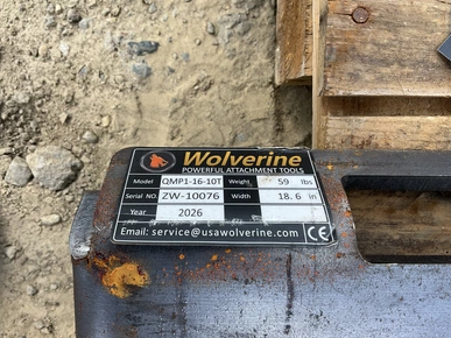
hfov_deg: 60.0
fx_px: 391
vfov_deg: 46.8
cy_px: 168
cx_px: 219
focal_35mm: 30
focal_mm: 3
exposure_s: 1/500
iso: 25
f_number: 1.8
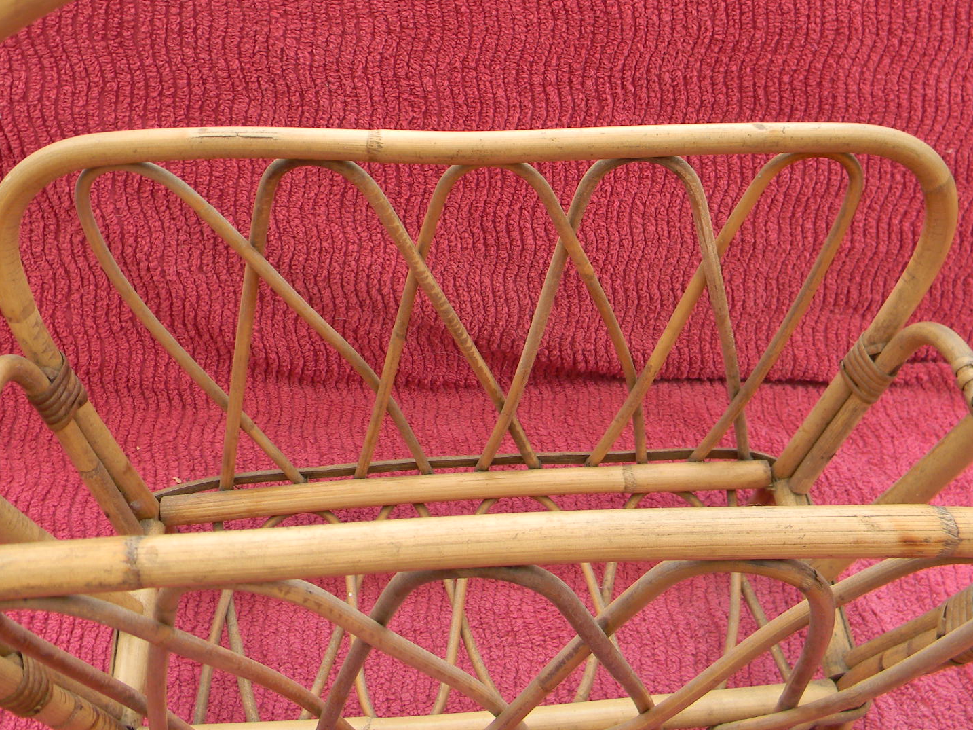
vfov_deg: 35.8
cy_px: 285
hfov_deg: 46.8
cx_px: 495
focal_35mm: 40
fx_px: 1124
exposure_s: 1/43.8
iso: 80
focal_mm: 5
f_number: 3.5
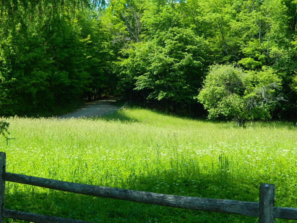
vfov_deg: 22.6
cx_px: 137
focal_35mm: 65
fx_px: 558
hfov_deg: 29.8
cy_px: 113
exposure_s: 1/400
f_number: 3.8
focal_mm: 10.2
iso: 140
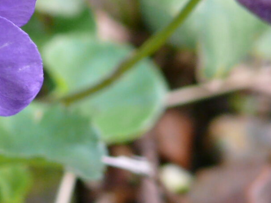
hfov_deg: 13.1
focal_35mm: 147
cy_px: 23
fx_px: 1150
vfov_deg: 10.0
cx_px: -63
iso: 100
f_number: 2.8
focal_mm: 7.4
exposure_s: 1/60
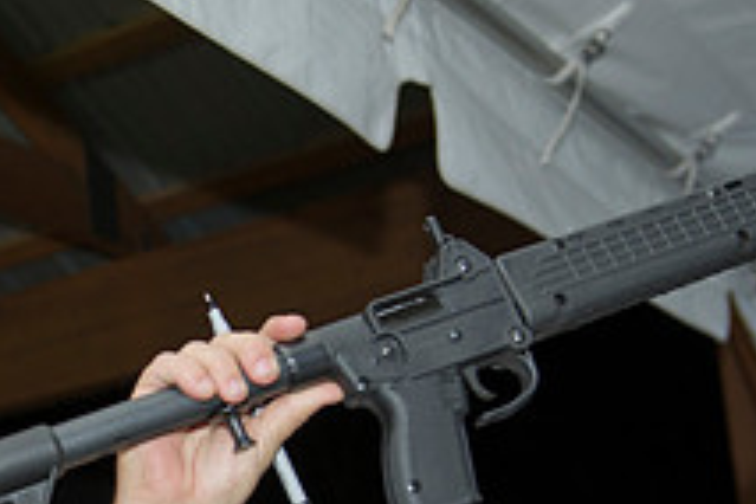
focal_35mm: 98
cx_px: 32
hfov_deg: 20.3
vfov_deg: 13.8
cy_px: 483
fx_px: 2058
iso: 800
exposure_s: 1/60
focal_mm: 36
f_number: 3.5
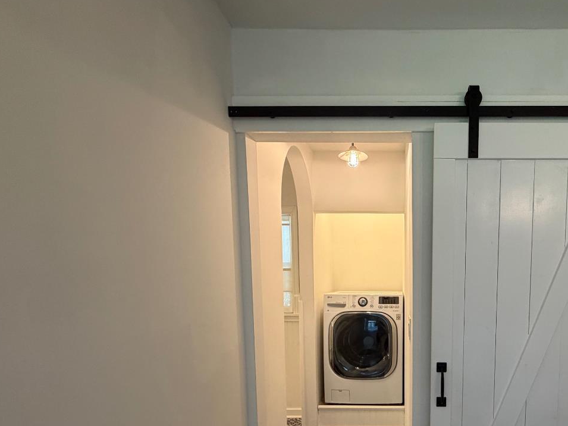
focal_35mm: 22
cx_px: 400
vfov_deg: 58.5
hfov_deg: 72.9
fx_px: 361
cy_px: 308
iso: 320
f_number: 2.2
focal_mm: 2.22
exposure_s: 1/60
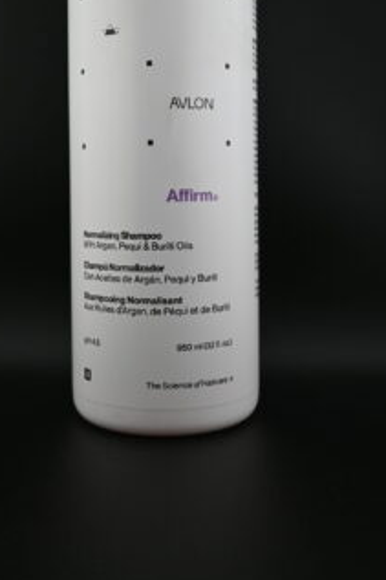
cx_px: 161
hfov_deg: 30.0
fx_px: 720
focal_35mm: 45
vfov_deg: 43.3
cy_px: 196
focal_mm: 21
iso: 200
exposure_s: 1/250
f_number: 4
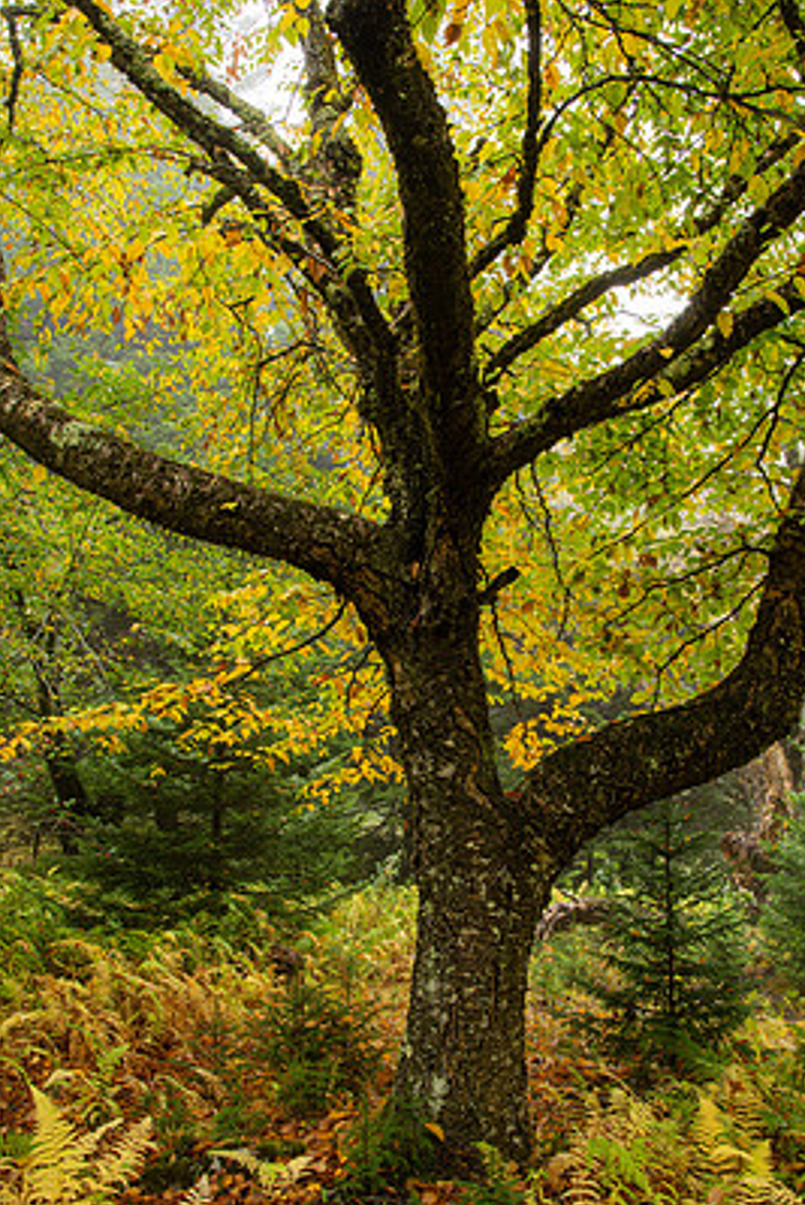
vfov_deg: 53.1
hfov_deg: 36.9
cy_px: 633
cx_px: 449
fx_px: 1206
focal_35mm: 36
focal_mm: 32
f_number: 11
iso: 100
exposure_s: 1/13
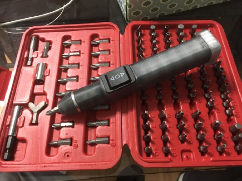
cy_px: 90
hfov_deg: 61.6
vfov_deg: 48.2
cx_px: 121
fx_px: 203
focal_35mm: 29
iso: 200
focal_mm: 4.15
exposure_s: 1/15
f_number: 2.2
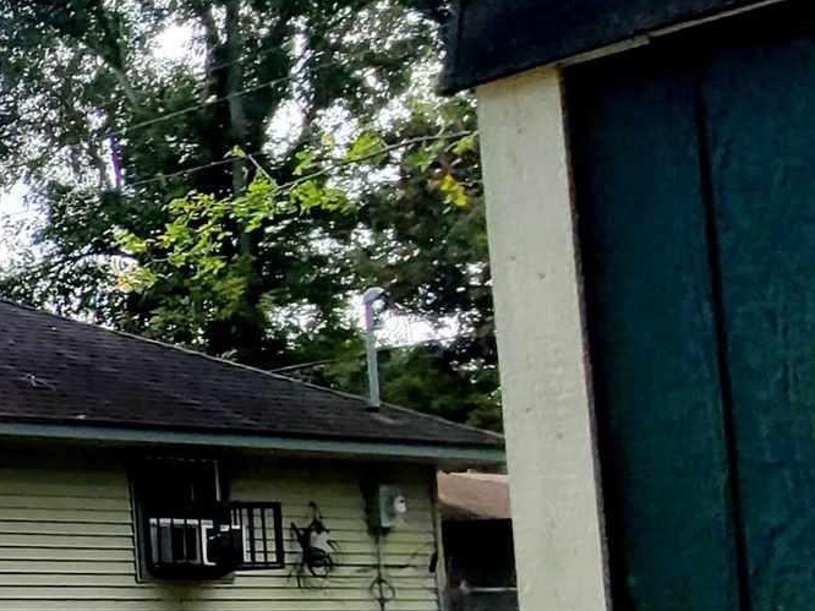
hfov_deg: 20.1
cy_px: 498
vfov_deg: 24.0
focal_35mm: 60
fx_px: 1412
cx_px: -737
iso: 50
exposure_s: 1/2500
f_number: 2.2
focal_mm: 2.2
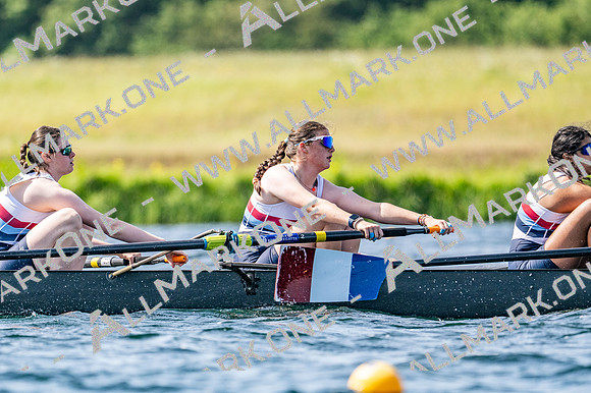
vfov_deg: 2.3
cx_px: 296
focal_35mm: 600
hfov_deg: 3.4
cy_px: 196
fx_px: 9844
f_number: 4.5
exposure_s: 1/2500
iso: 320
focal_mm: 400
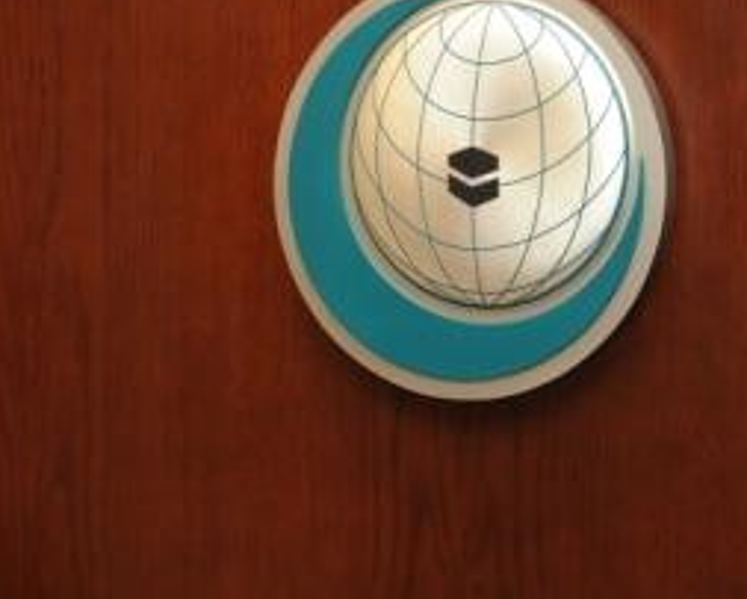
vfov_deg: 8.4
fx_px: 4028
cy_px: 828
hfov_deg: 10.6
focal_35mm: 182
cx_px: 396
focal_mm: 48
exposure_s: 1/60
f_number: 4
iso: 800
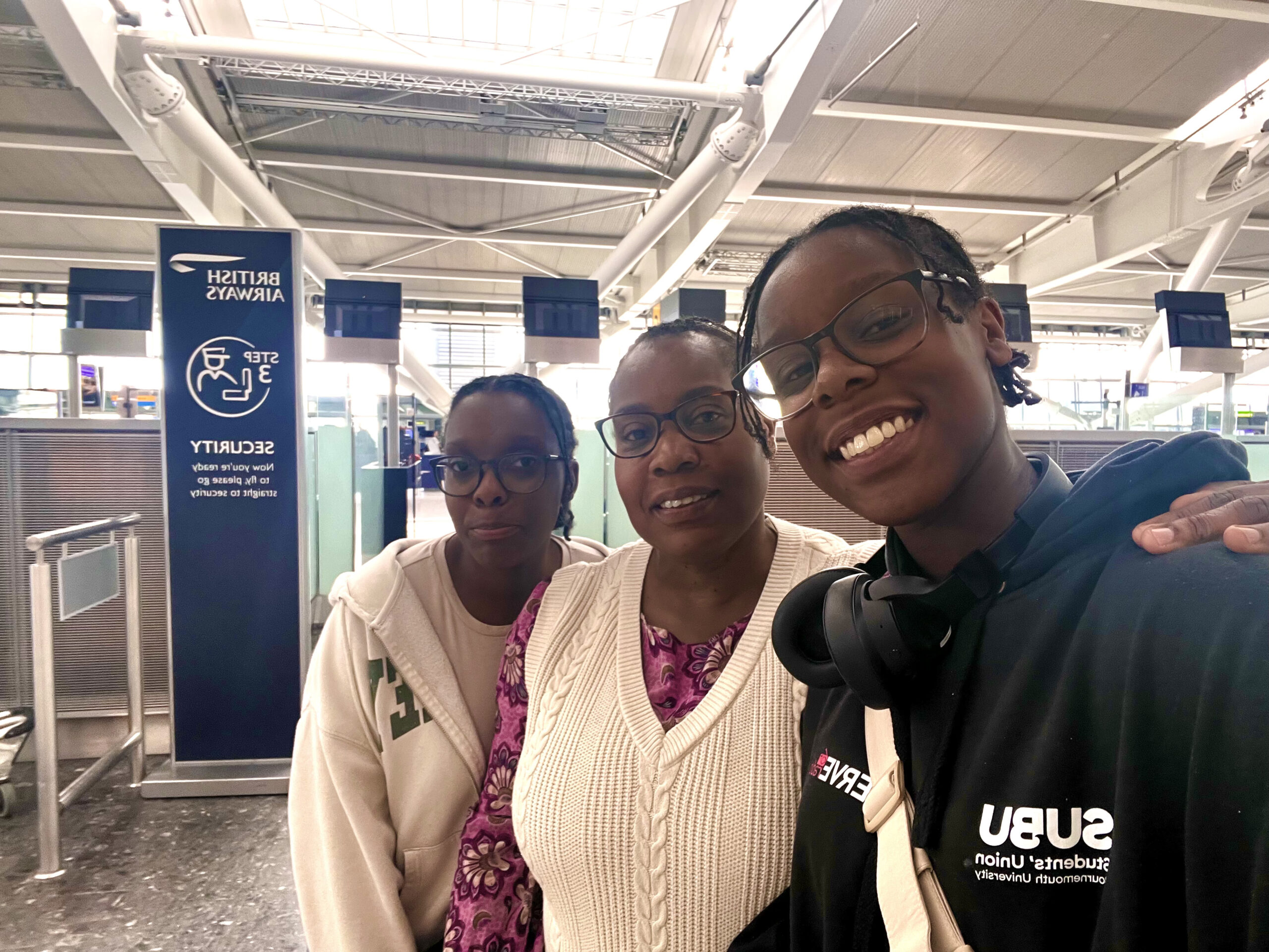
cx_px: 634
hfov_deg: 73.9
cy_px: 476
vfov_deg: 58.9
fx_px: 843
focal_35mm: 23
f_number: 2.2
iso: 160
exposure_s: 1/50
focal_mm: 2.71
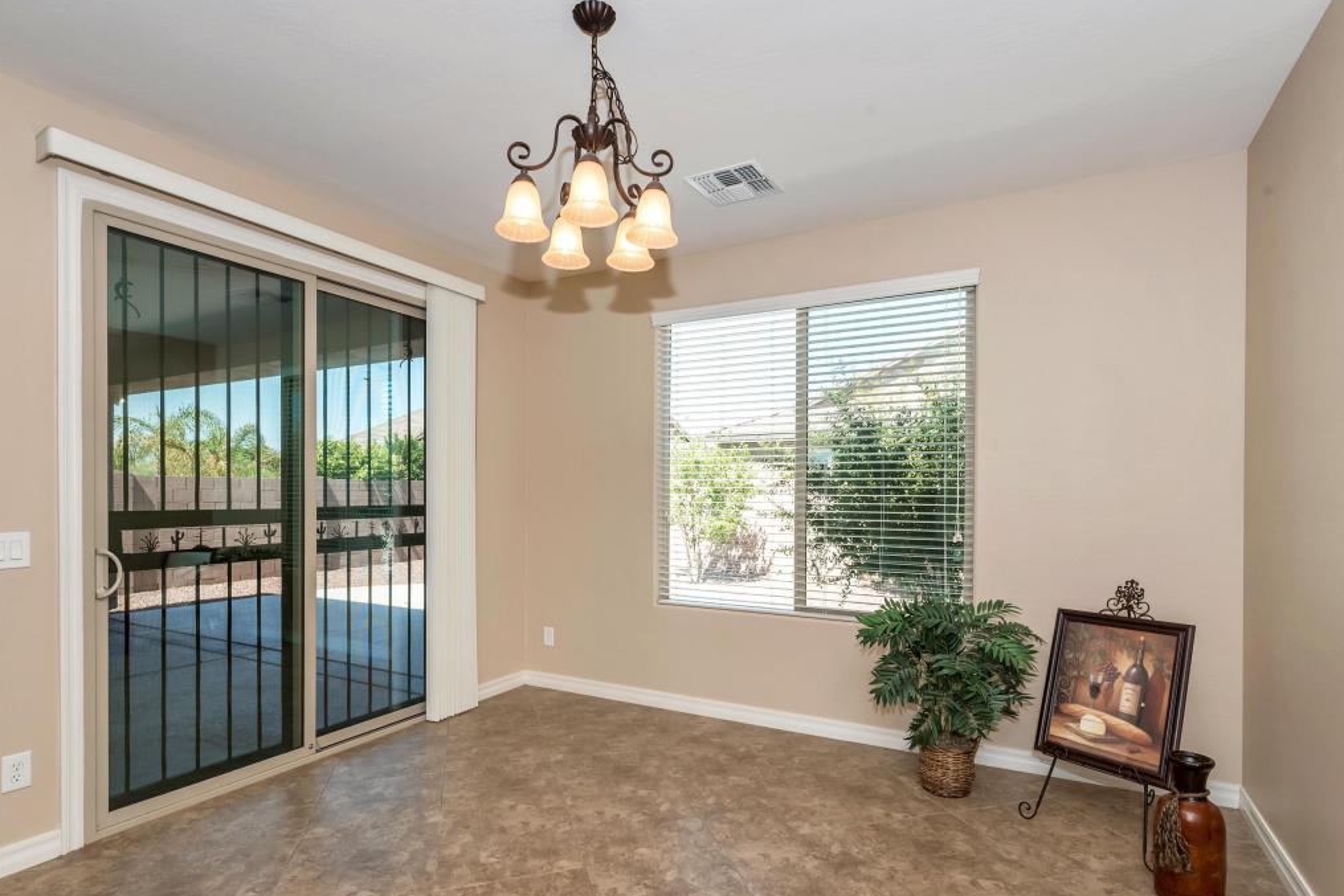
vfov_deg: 70.4
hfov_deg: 93.3
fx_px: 635
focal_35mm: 17
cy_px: 480
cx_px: 667
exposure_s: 1/60
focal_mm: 15
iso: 640
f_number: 10
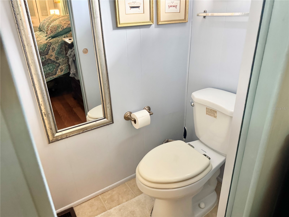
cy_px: 108
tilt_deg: -24.4
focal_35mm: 24
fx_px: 200
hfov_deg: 71.6
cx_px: 144
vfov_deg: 56.8
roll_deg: +1.3
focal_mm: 6.76
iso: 640
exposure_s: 1/40
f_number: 1.78
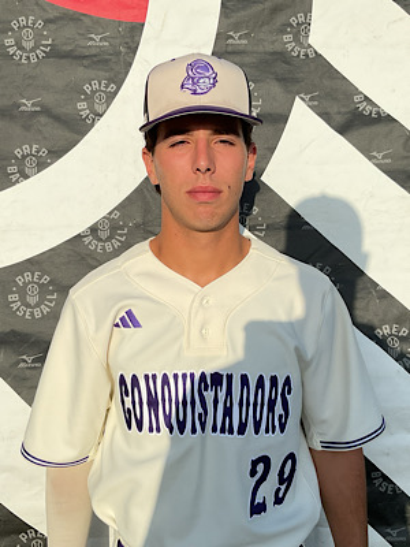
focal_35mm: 29
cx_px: 205
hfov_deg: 48.2
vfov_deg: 61.7
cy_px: 274
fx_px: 458
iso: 16
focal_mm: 3
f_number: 1.8
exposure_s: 1/2667
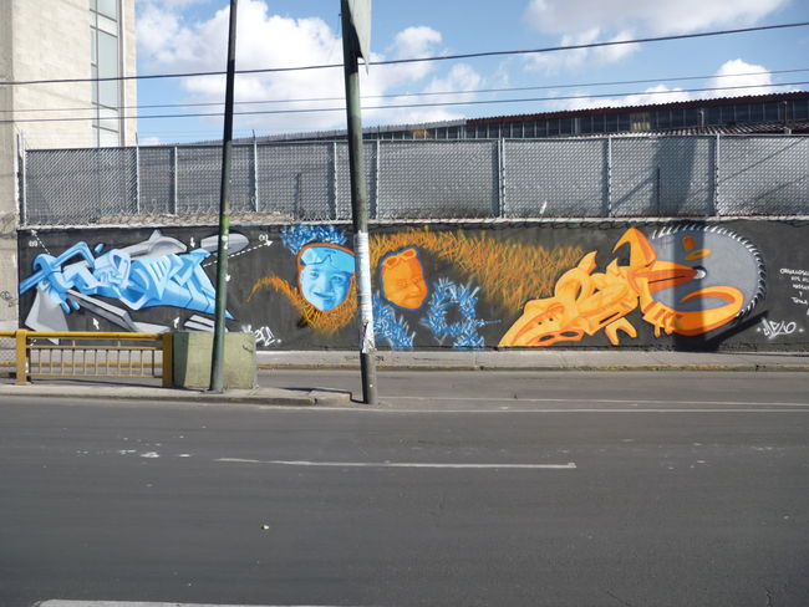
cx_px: 404
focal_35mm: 31
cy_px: 304
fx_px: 725
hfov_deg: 58.3
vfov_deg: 45.5
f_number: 2.8
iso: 80
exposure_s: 1/800
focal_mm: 5.5
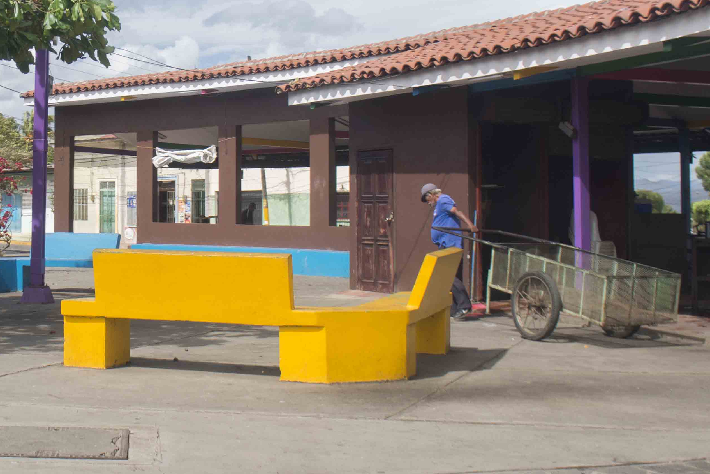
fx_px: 1125
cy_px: 149
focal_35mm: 57
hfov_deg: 33.2
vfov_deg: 23.7
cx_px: 69
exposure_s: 1/800
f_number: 6.3
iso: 400
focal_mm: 24
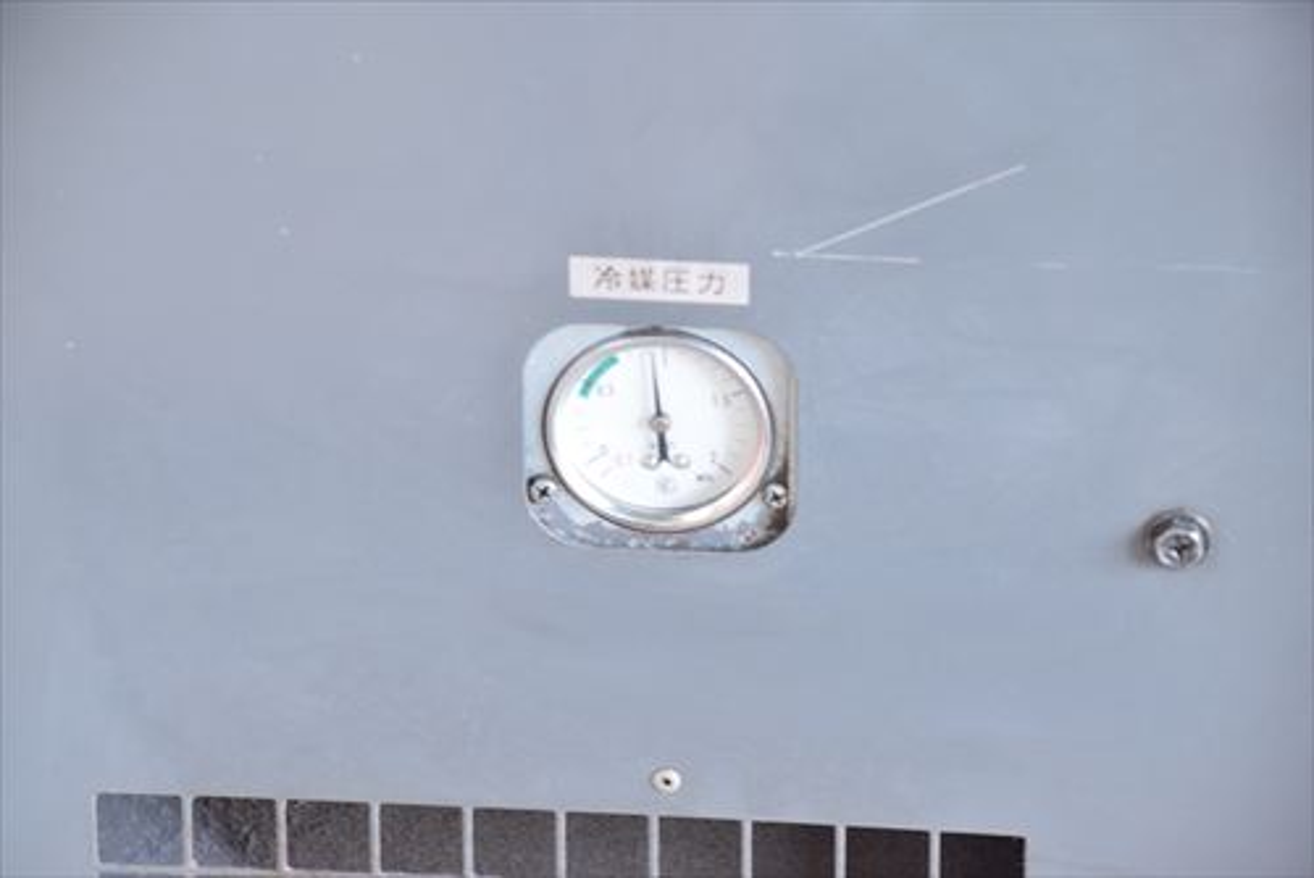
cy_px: 439
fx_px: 4711
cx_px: 657
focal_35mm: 129
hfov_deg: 15.9
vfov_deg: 10.6
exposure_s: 1/50
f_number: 6.3
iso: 1250
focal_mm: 86
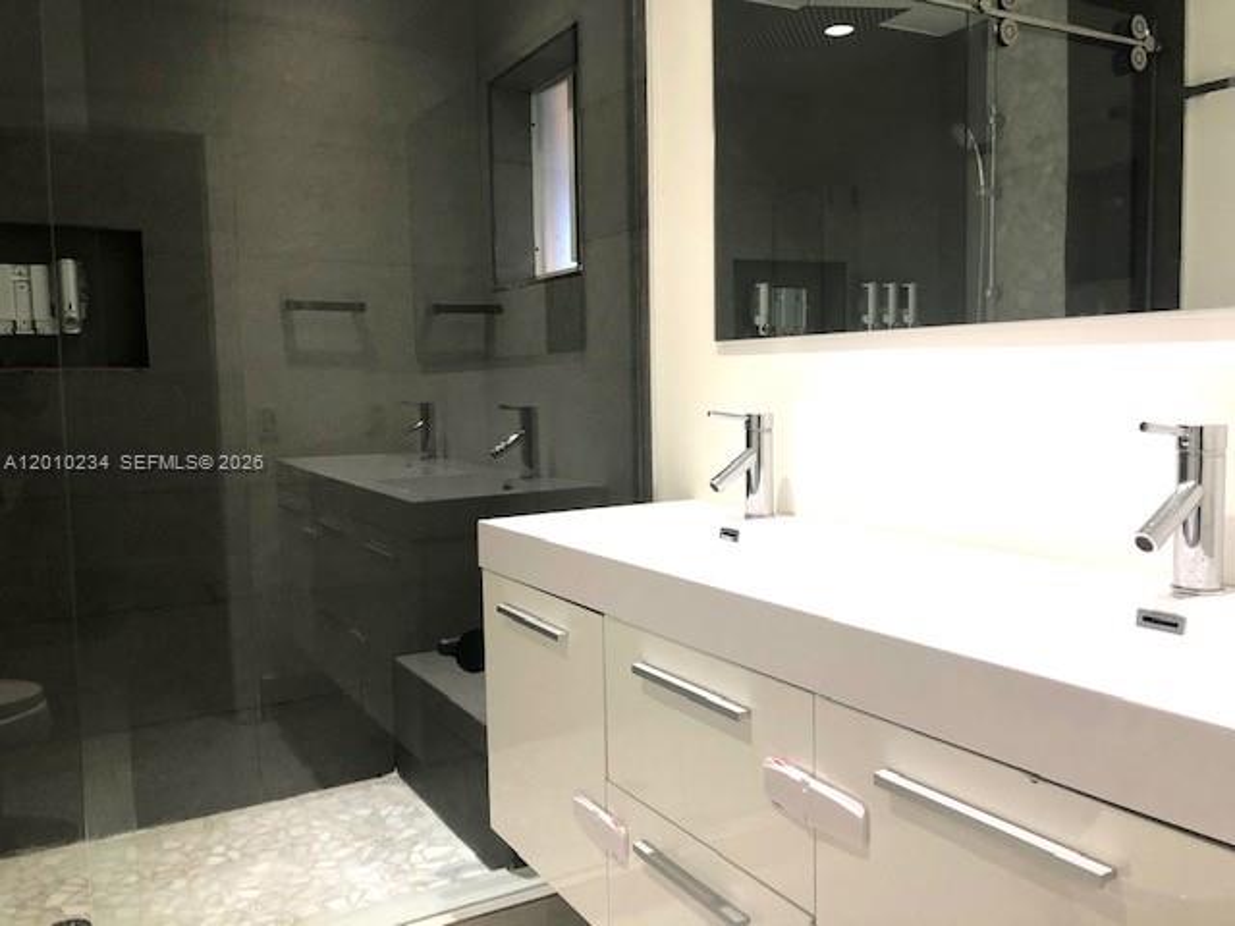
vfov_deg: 49.7
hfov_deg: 63.4
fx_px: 999
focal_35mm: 28
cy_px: 463
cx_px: 618
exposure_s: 1/30
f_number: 1.8
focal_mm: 3.99
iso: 40
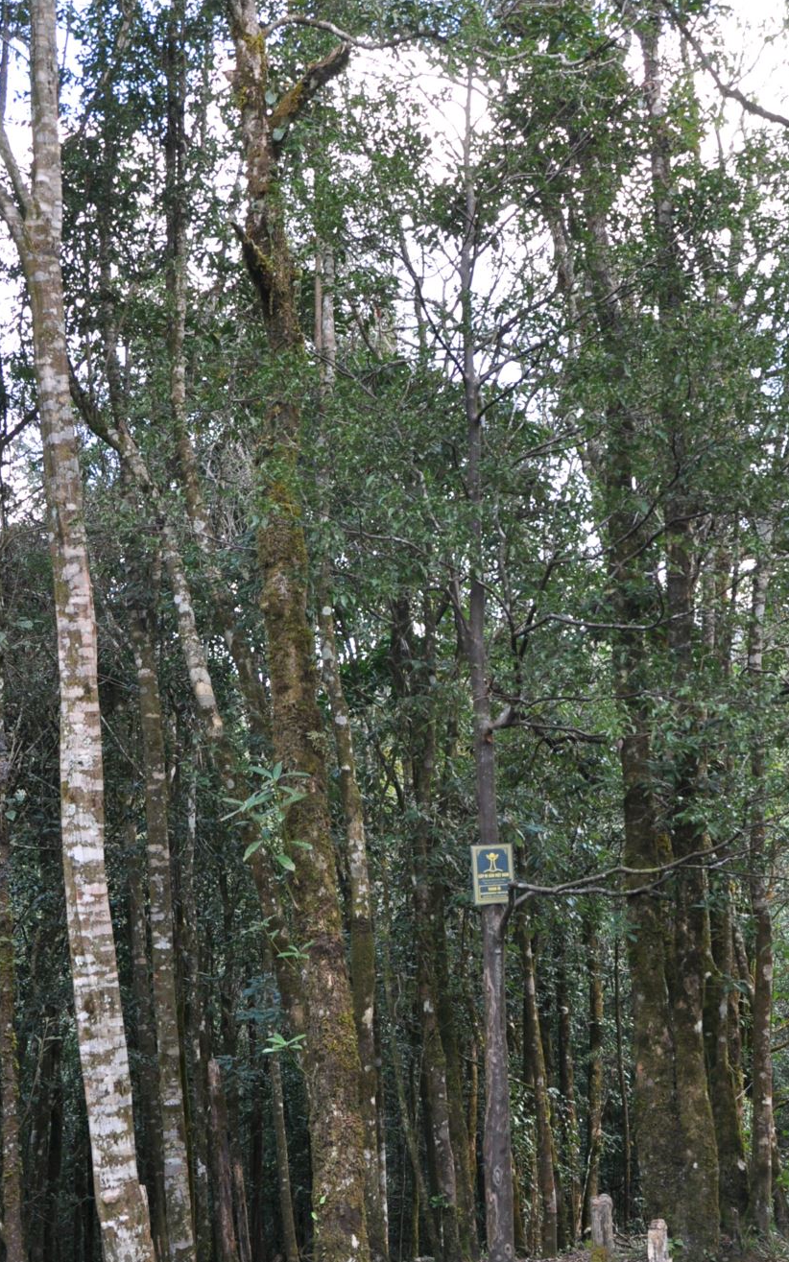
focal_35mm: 52
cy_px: 753
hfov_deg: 24.7
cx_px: 582
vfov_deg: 38.8
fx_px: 1783
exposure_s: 1/30
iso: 200
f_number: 5.6
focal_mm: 21
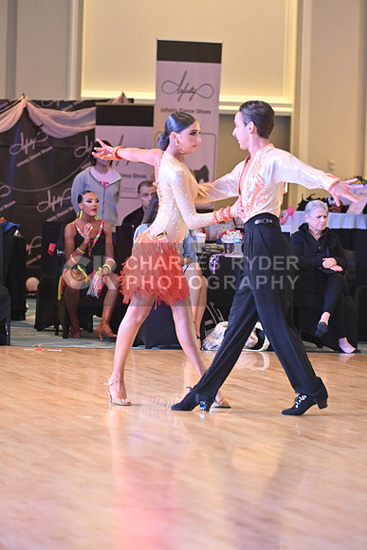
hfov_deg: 6.9
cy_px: 275
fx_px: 3056
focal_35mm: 200
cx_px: 184
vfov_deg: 10.3
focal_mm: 200
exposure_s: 1/320
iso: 6400
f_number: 5
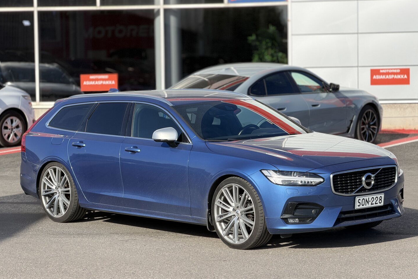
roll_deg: +1.3
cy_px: 142
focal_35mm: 105
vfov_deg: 13.0
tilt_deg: -3.4
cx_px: 209
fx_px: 1219
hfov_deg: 19.5
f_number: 2.8
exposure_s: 1/638
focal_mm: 16.89
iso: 32
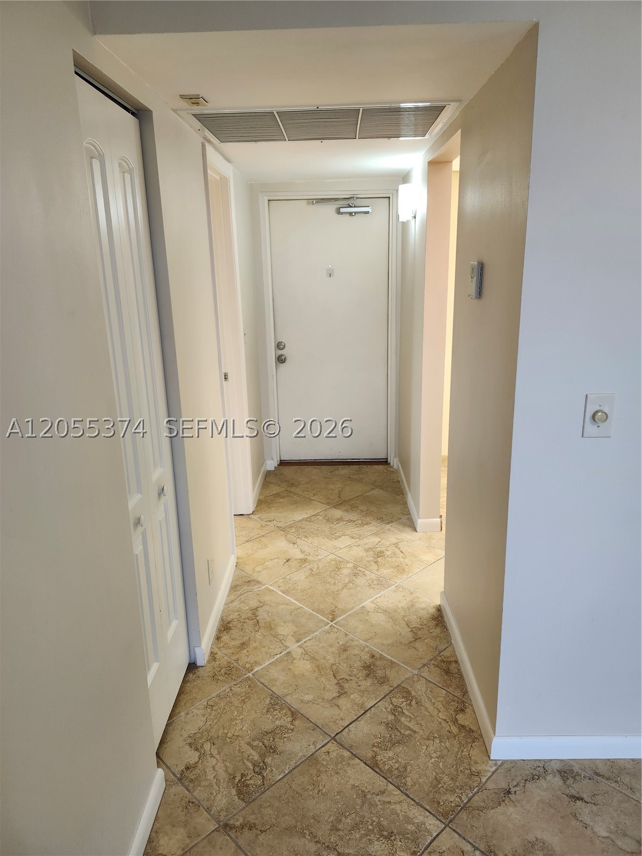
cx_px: 321
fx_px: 569
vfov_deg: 73.9
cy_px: 428
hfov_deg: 58.9
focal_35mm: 23
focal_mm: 5.54
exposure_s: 1/120
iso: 160
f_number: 1.8
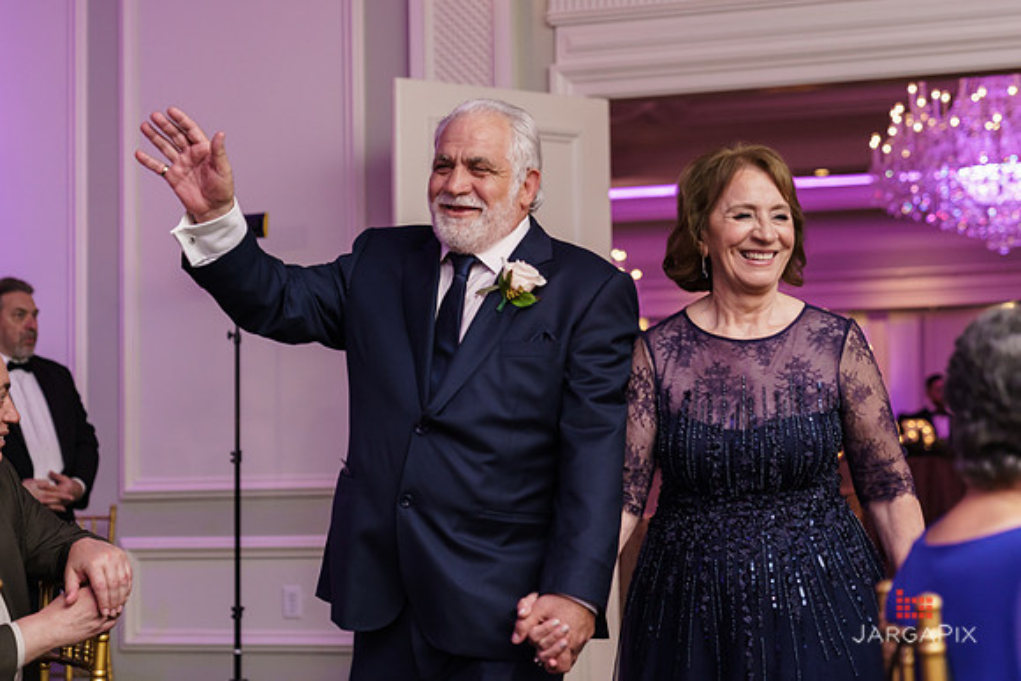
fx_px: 1990
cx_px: 510
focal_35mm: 70
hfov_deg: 28.8
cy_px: 296
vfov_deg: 19.4
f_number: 2.8
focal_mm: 62
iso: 1250
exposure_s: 1/160
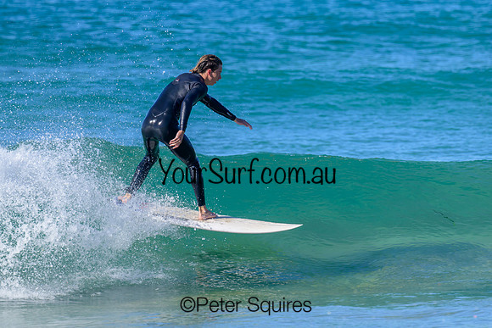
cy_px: 147
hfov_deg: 2.7
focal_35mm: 770
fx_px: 10527
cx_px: 298
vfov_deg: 1.8
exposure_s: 1/1000
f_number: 8
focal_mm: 560
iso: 360
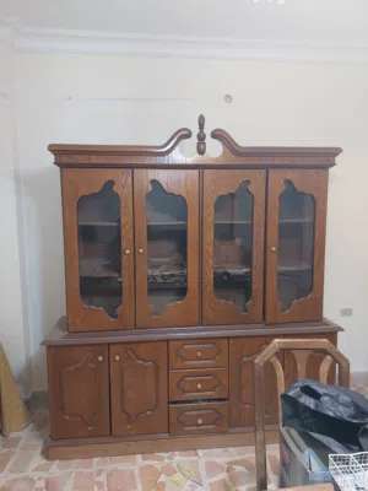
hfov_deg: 58.9
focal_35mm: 23
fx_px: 326
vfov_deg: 73.9
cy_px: 246
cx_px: 184
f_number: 1.8
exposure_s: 1/50
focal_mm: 5.06
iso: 500
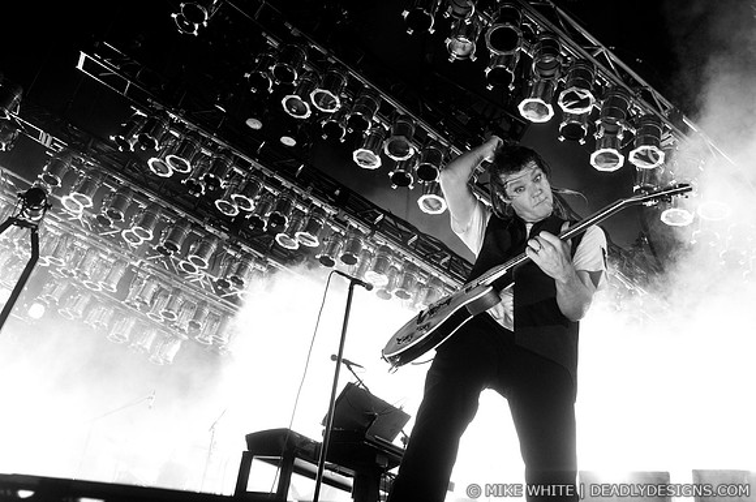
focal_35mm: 30
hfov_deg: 62.0
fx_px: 629
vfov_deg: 43.5
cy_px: 251
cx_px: 378
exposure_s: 1/250
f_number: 3.5
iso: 1000
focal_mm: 20
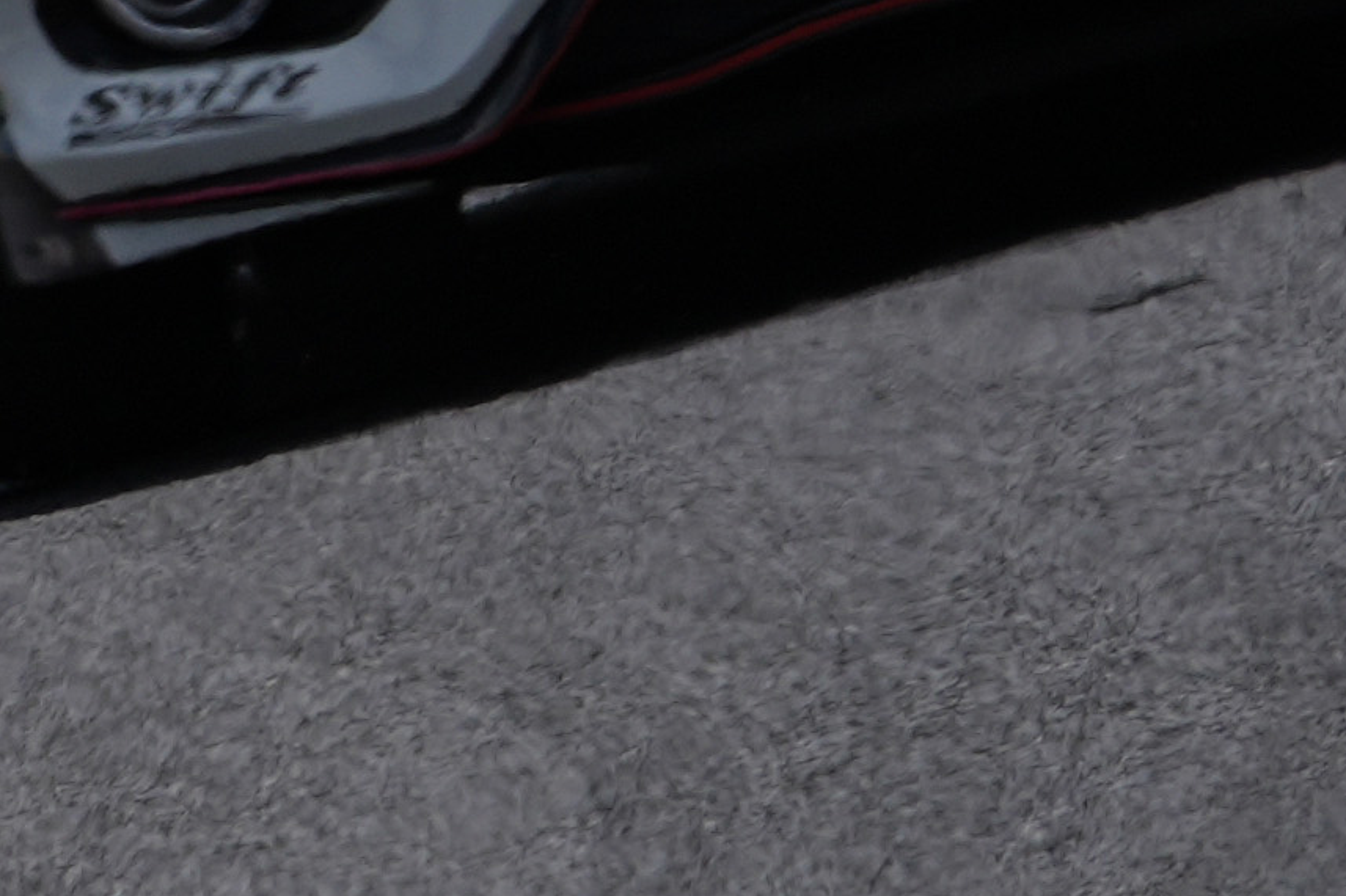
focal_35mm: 2801
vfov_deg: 0.5
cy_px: -654
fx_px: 104699
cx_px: -2689
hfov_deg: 0.7
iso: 160
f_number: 11
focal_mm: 400
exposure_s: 1/500
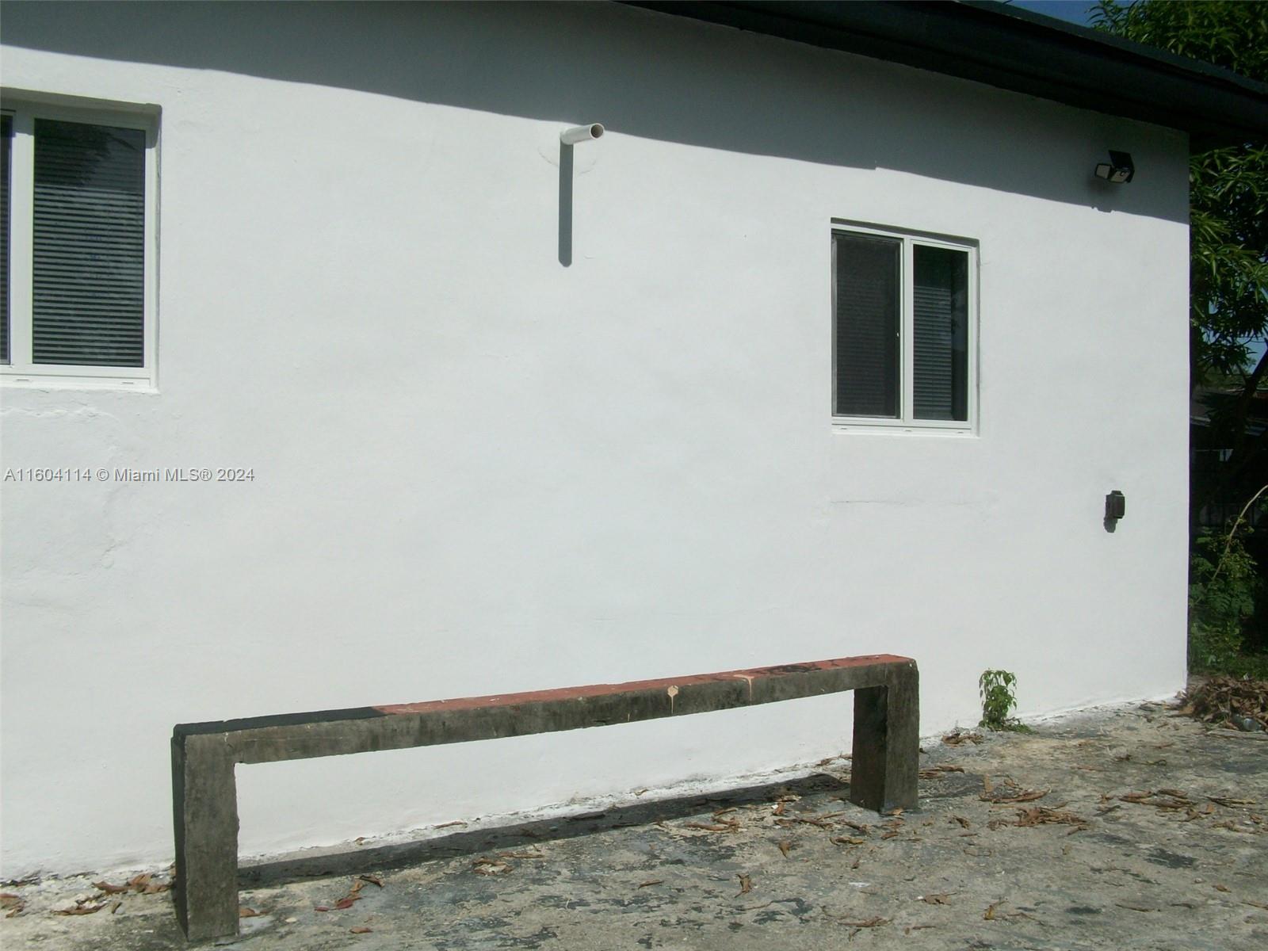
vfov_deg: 41.8
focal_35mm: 34
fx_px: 1245
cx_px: 634
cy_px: 476
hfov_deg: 54.0
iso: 64
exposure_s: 1/797
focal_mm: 5.7
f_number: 5.5
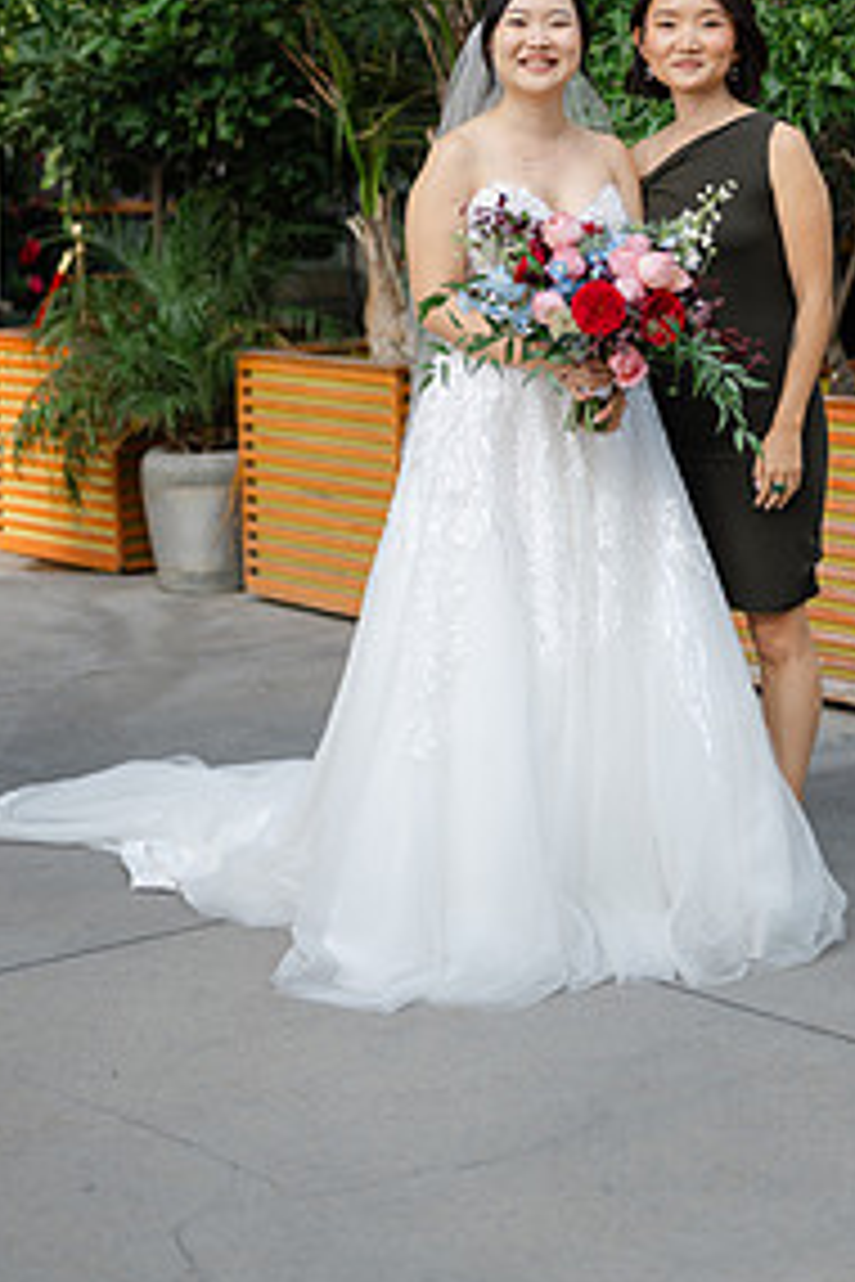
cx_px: 585
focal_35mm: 79
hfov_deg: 17.2
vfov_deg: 25.3
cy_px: 301
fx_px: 2814
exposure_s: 1/500
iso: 80
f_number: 2
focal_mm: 50
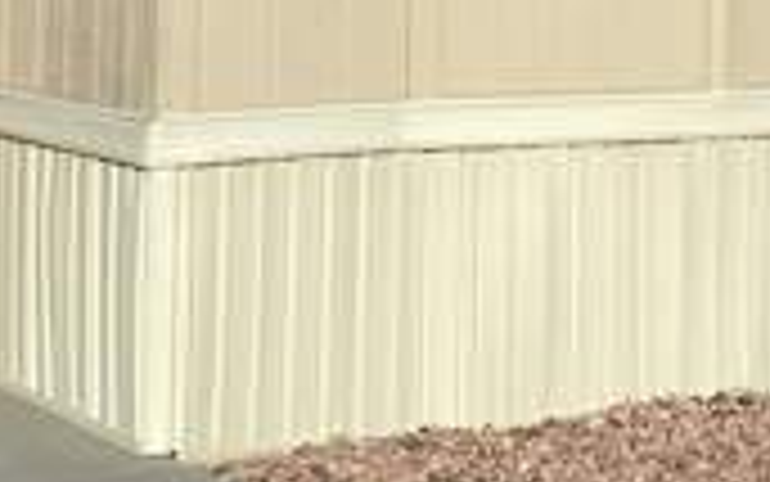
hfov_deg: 16.1
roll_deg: -0.3
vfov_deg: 9.7
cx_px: 531
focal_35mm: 129
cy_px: -387
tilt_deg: +6.6
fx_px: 2708
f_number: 1.8
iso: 32
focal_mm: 4.25
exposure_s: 1/6061
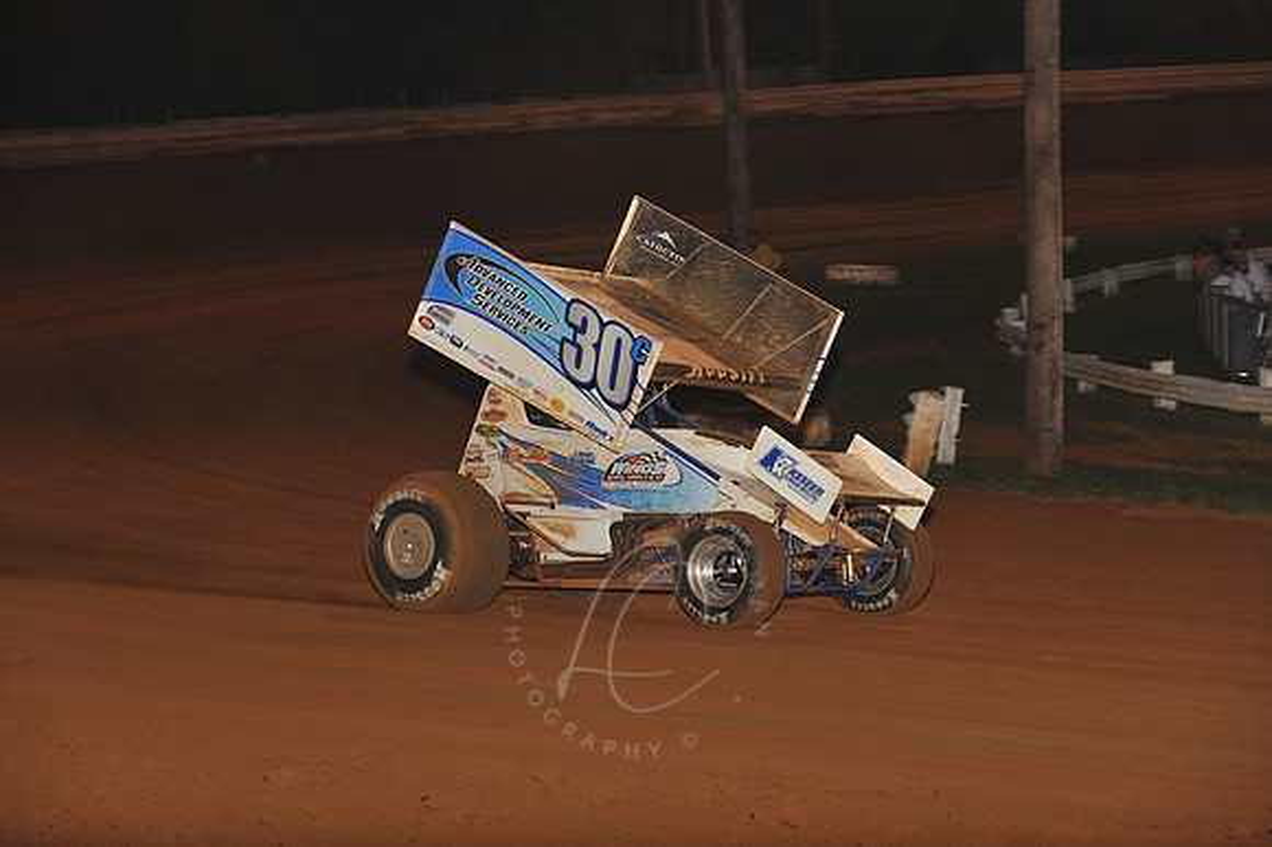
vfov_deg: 11.4
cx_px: 636
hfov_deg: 17.1
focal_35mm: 120
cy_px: 424
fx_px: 4237
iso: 800
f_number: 6.3
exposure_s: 1/320
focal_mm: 120
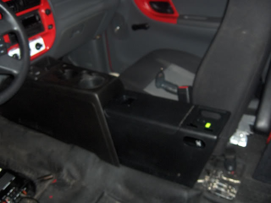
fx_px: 305
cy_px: 102
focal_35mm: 39
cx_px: 136
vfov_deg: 36.8
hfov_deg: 47.9
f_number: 2.8
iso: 100
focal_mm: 8
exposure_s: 1/60
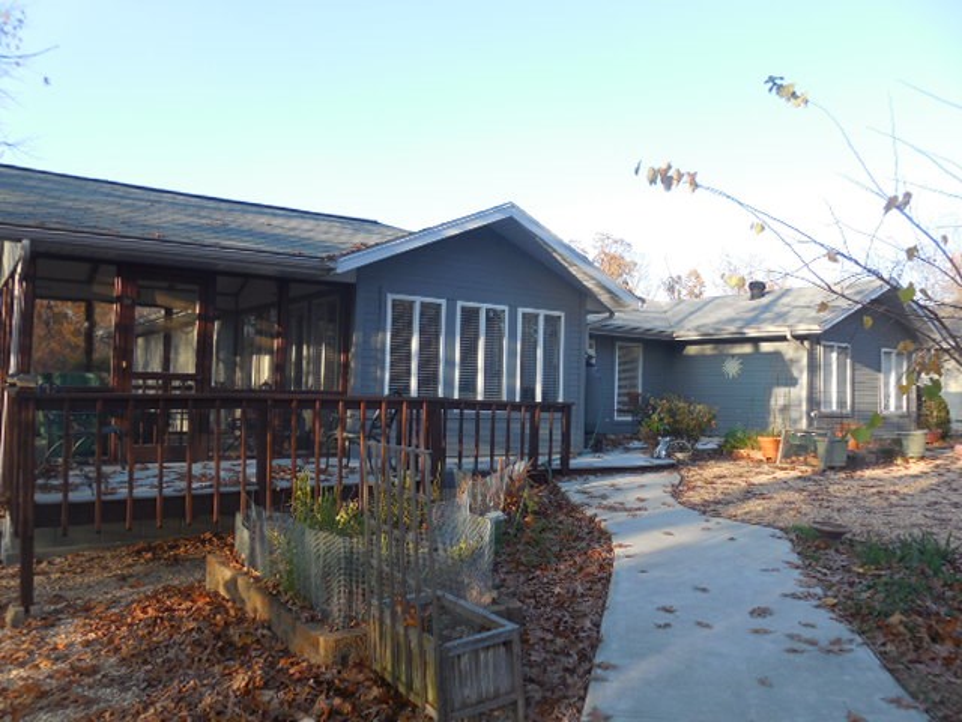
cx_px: 481
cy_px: 361
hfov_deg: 67.3
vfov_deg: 53.1
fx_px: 723
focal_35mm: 26
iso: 125
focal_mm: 4.6
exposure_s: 1/200
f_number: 3.5
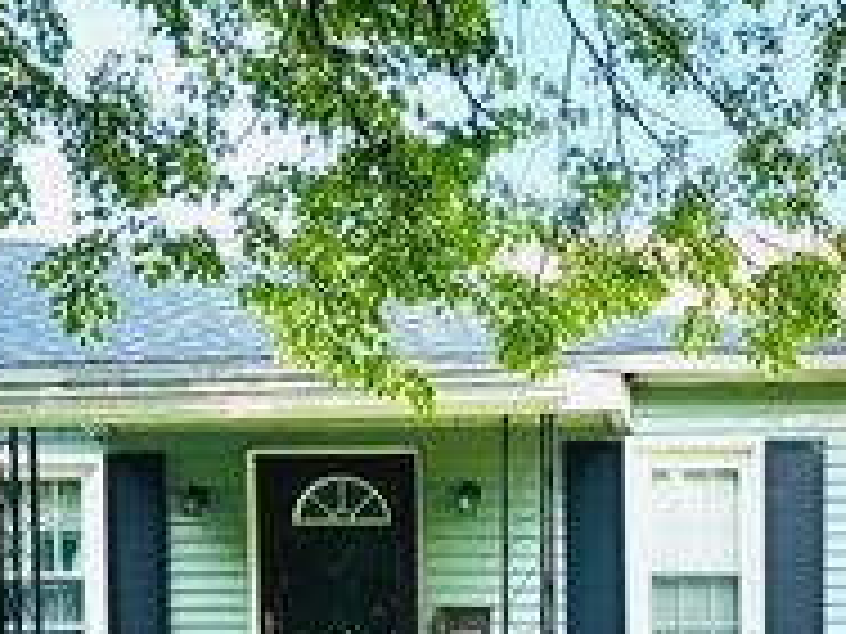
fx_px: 1686
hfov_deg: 26.2
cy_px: 564
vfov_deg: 20.9
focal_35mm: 69
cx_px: 914
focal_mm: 5.96
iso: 50
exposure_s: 1/758
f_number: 1.6
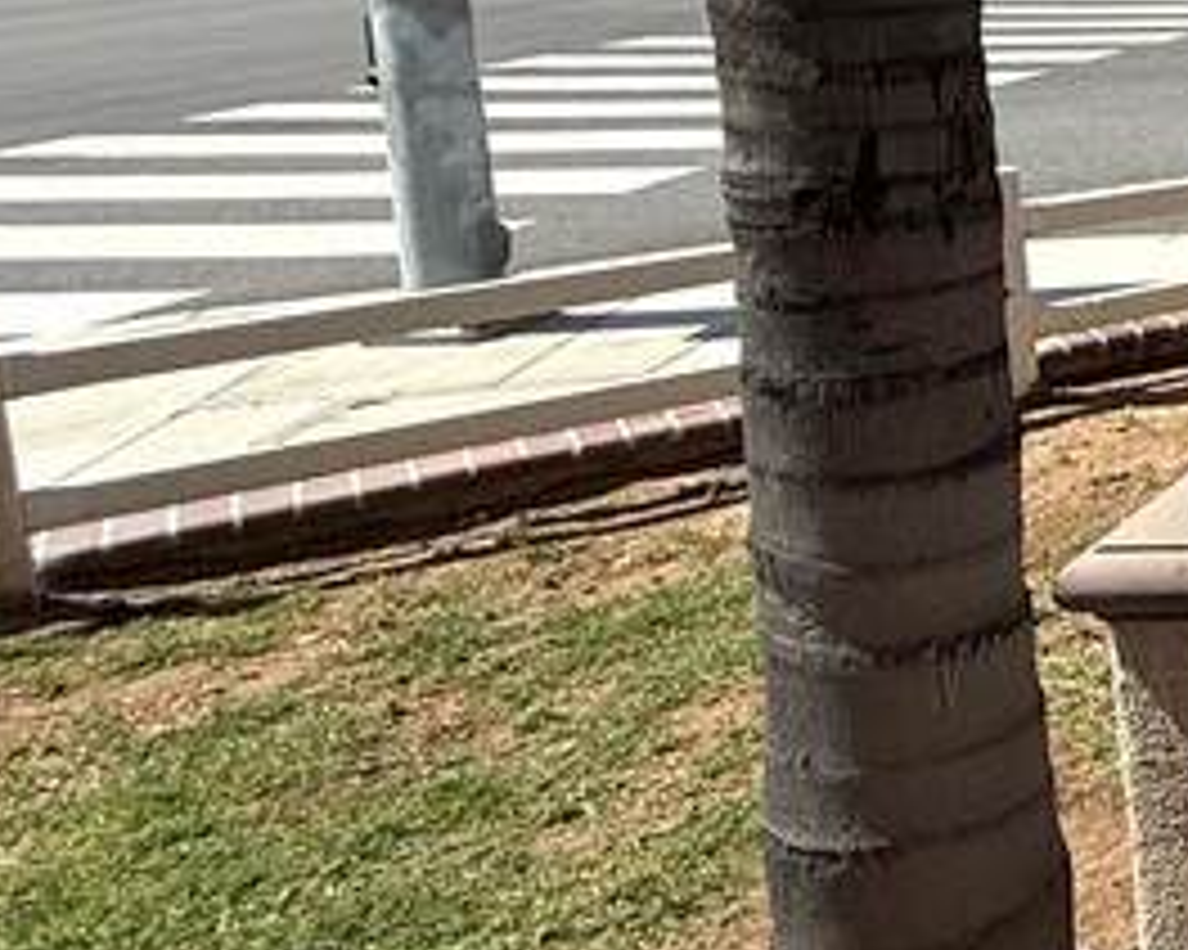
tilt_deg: -7.2
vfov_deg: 27.4
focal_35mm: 53
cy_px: 59
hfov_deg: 22.1
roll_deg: -0.2
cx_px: 2120
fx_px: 1863
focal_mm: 2.22
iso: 50
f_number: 2.2
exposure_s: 1/2320
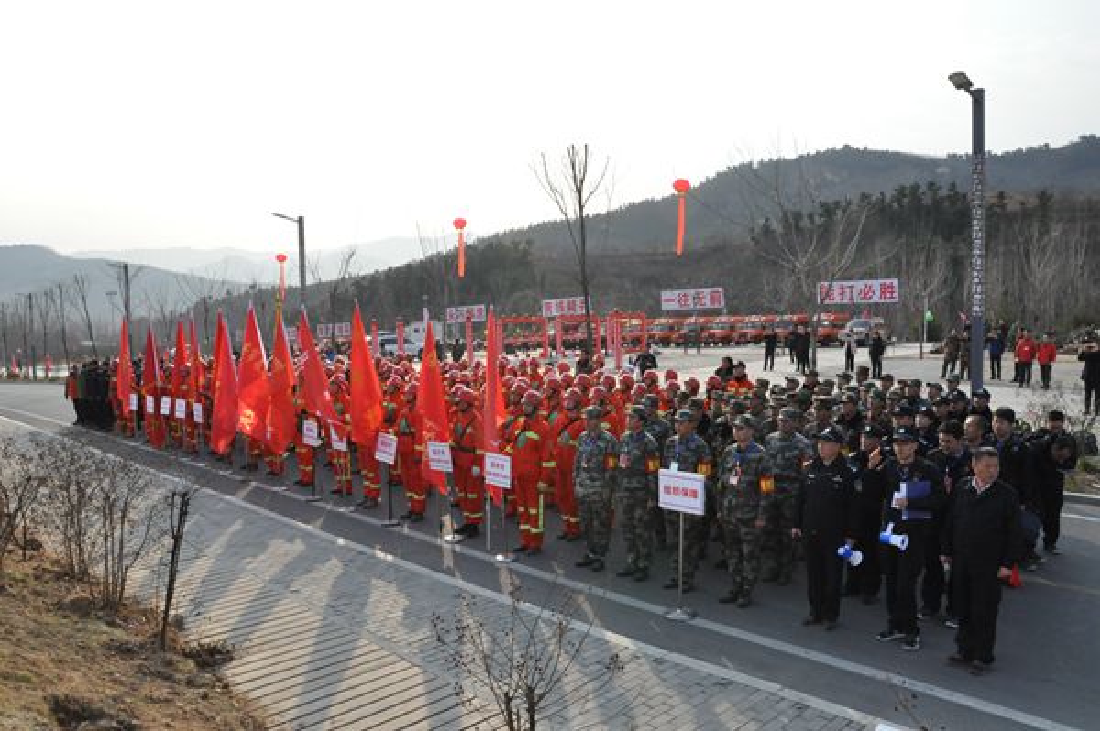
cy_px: 366
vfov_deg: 47.9
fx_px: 824
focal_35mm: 27
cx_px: 550
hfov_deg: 67.4
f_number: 13
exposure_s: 1/640
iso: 1250
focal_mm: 18
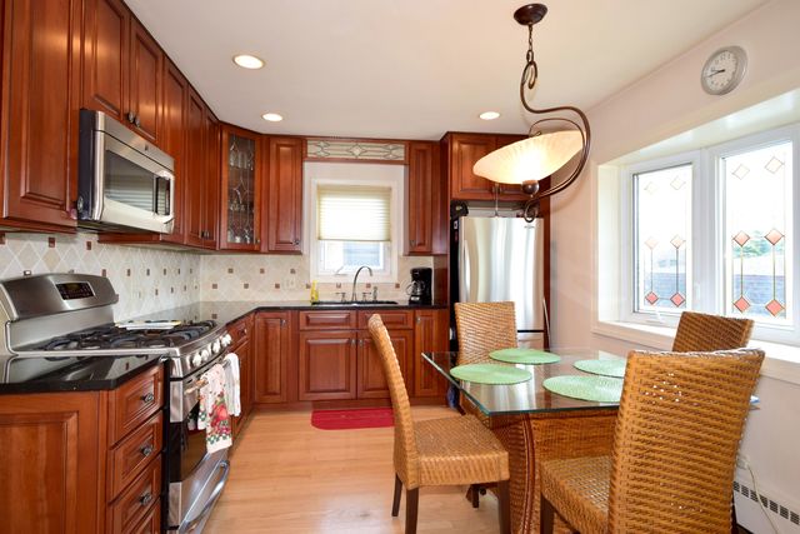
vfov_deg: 63.2
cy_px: 267
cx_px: 400
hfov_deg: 85.4
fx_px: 433
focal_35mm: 20
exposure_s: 1/60
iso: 640
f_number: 6.3
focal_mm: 13
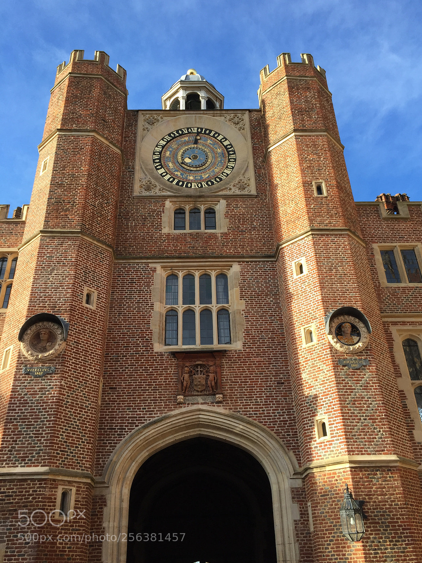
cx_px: 214
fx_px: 488
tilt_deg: +30.2
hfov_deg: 46.8
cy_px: 275
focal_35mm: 30
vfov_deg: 60.0
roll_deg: +2.5
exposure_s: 1/494
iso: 32
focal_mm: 4.15
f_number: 2.2
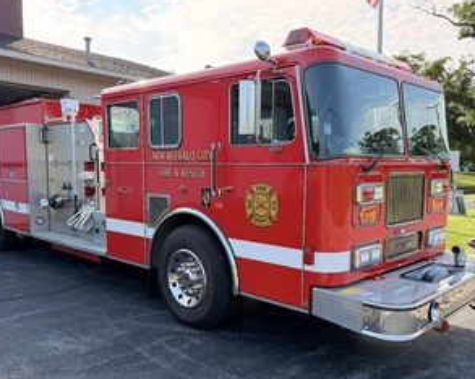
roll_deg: -0.9
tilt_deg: -3.0
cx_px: 230
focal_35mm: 32
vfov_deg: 45.6
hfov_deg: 55.7
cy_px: 222
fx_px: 450
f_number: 1.78
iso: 100
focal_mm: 6.76
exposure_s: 1/1211
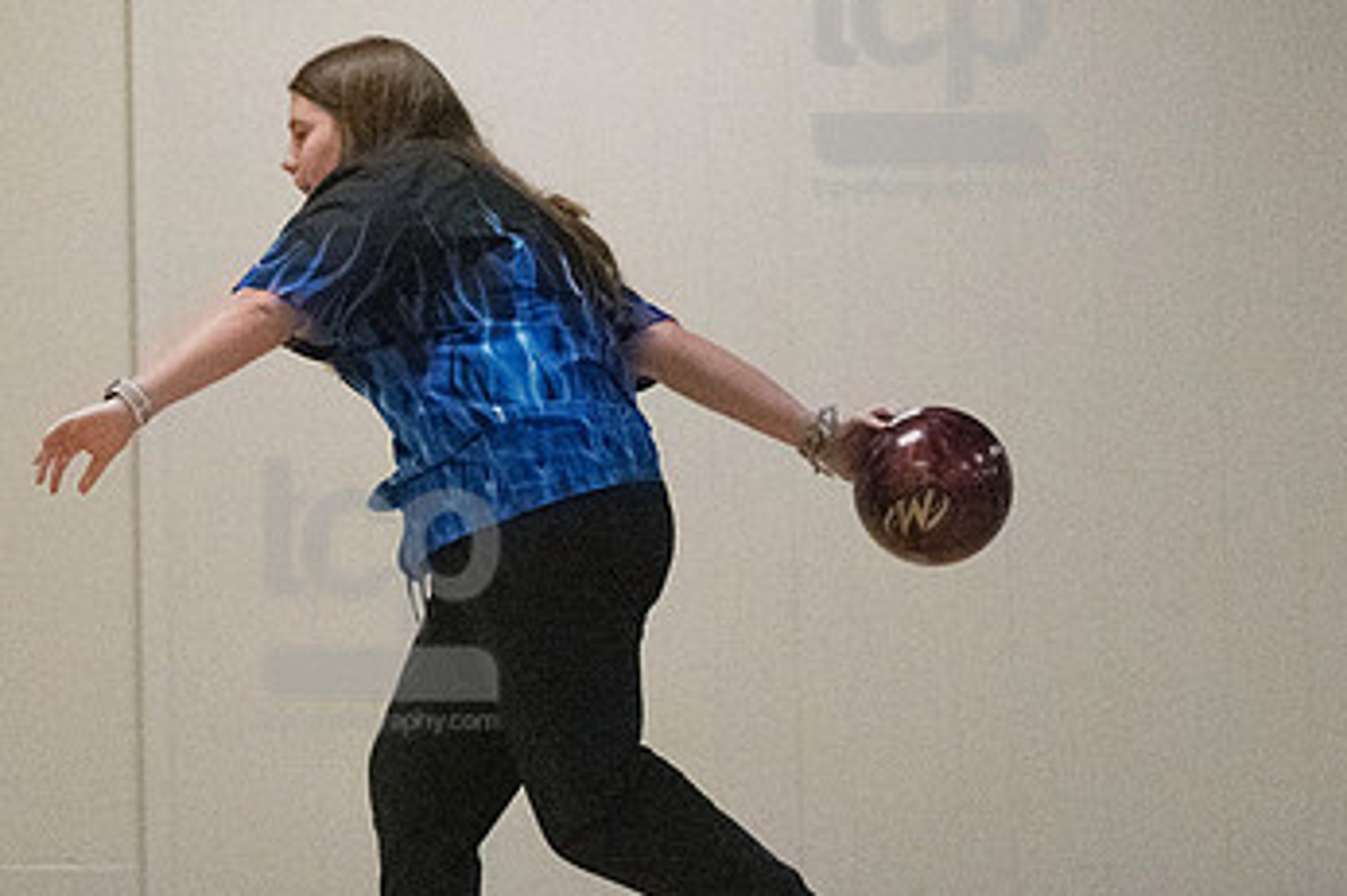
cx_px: 380
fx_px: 11444
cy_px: 597
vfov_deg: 4.5
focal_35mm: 306
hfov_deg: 6.7
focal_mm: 122
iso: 10000
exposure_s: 1/1250
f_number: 4
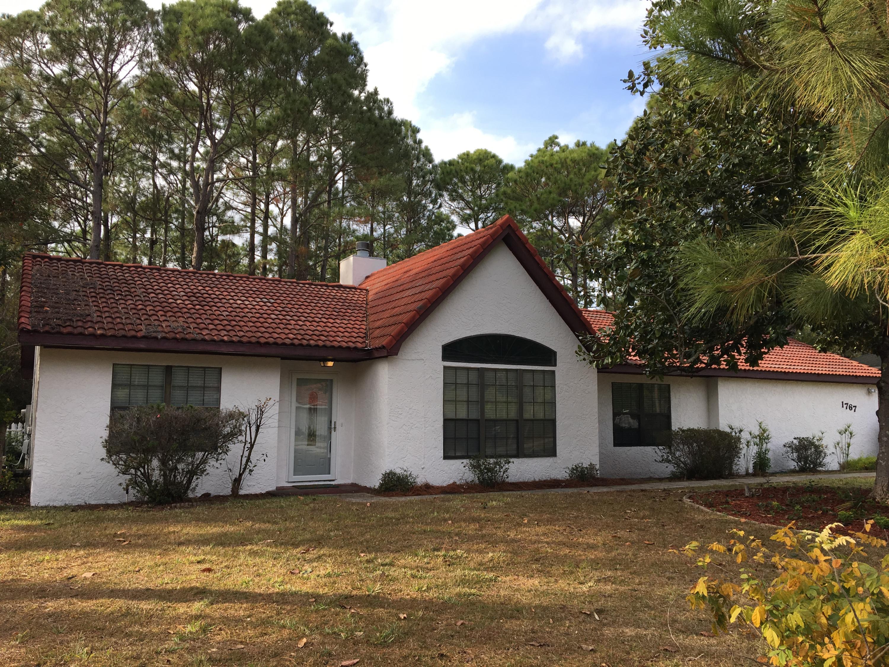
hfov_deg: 61.7
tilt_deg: +6.7
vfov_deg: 48.2
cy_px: 334
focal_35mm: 29
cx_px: 444
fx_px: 745
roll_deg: -0.1
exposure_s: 1/574
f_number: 2.2
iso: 25
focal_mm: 4.15
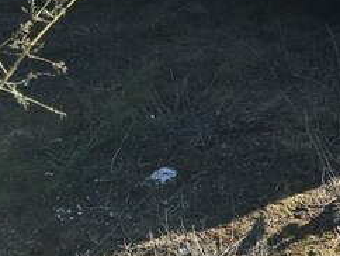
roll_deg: -4.7
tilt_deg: -10.8
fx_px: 777
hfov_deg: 23.1
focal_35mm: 79
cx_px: 384
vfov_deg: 17.7
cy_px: -56
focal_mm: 4.15
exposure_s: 1/1026
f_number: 2.2
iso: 25
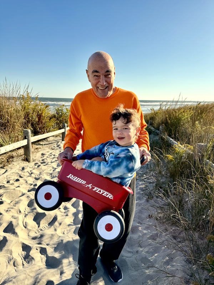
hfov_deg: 56.8
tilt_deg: -13.6
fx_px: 198
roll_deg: -2.8
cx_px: 107
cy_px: 142
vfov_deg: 71.6
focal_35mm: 24
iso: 80
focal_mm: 6.76
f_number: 1.78
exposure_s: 1/3802
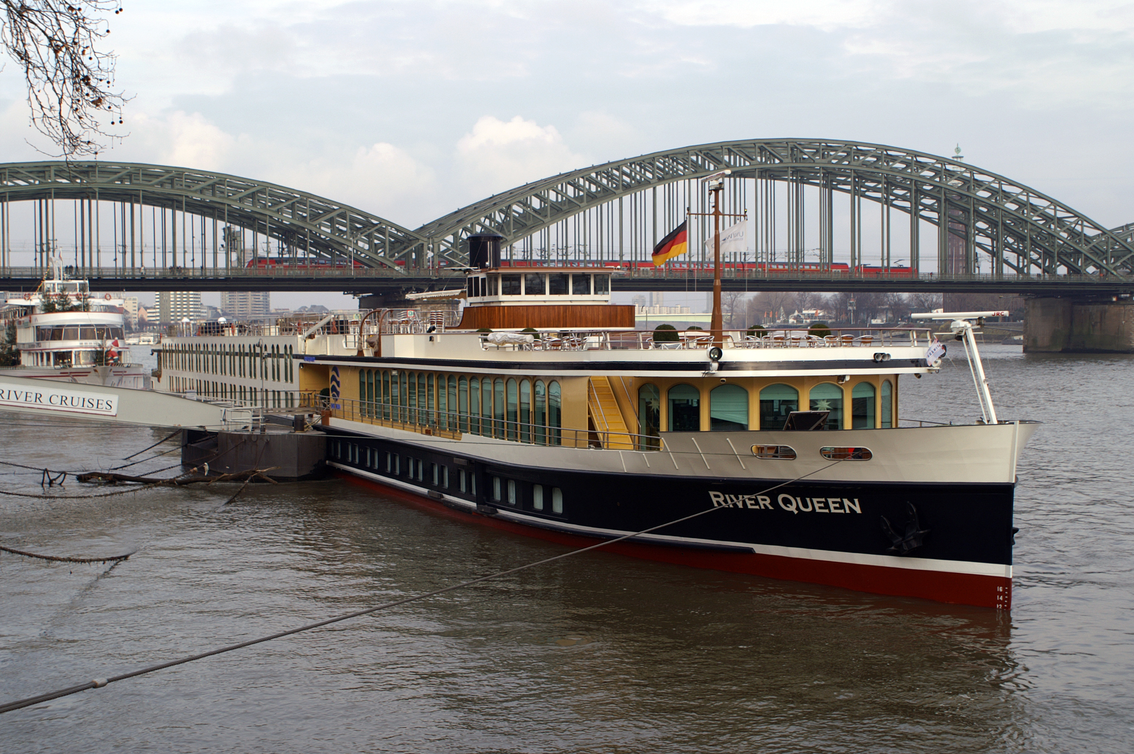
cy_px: 377
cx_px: 567
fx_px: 1652
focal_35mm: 52
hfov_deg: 37.9
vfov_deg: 25.7
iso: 100
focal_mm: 35
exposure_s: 1/250
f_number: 6.3
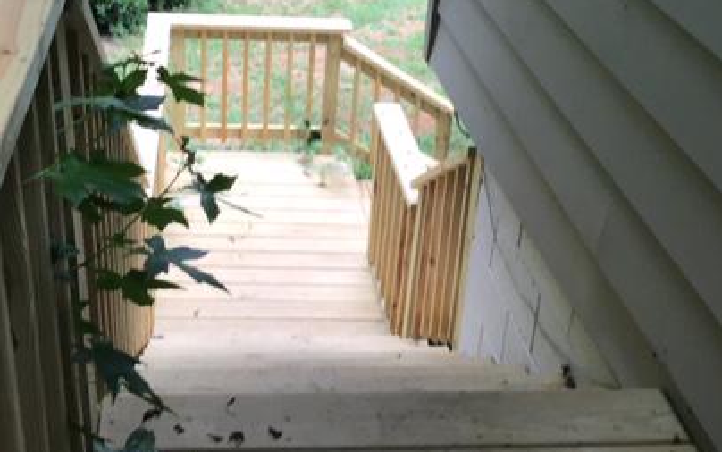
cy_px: 50
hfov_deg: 38.5
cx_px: 256
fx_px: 1024
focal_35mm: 52
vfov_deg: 24.2
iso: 32
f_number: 2.4
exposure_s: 1/30
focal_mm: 3.3
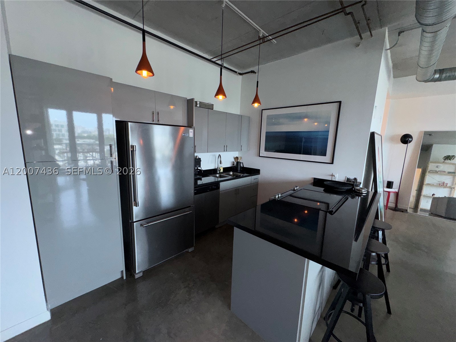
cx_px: 228
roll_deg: -2.1
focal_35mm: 14
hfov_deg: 102.1
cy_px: 171
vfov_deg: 85.7
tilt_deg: -9.3
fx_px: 184
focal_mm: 2.22
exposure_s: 1/120
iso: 80
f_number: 2.2
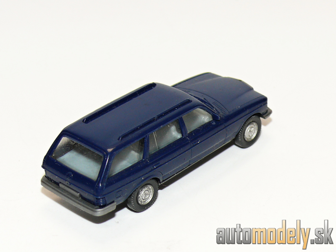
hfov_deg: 14.7
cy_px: 126
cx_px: 168
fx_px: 1301
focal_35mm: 134
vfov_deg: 11.1
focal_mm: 16
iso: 100
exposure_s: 1/30
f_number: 4
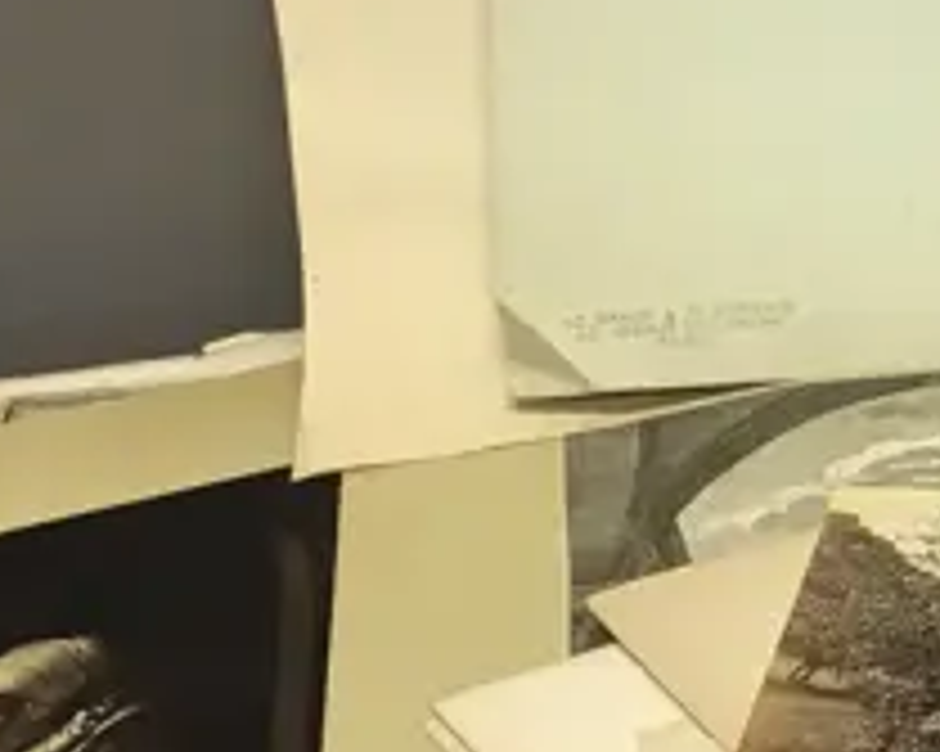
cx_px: 1831
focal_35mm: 139
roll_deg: -2.0
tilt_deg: -24.0
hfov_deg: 12.4
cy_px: 180
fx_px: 3865
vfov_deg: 11.1
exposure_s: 1/33
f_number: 2.2
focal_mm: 4.15
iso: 32
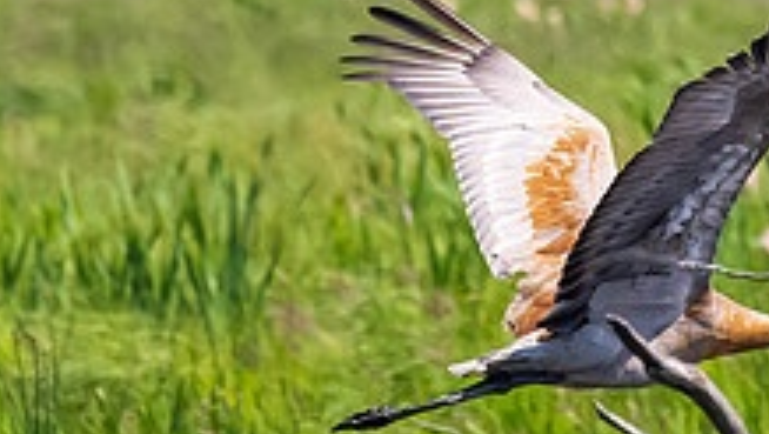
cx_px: 642
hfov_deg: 0.8
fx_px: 57238
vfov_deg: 0.4
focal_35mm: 2805
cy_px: 66
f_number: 9
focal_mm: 370
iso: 1100
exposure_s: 1/2000
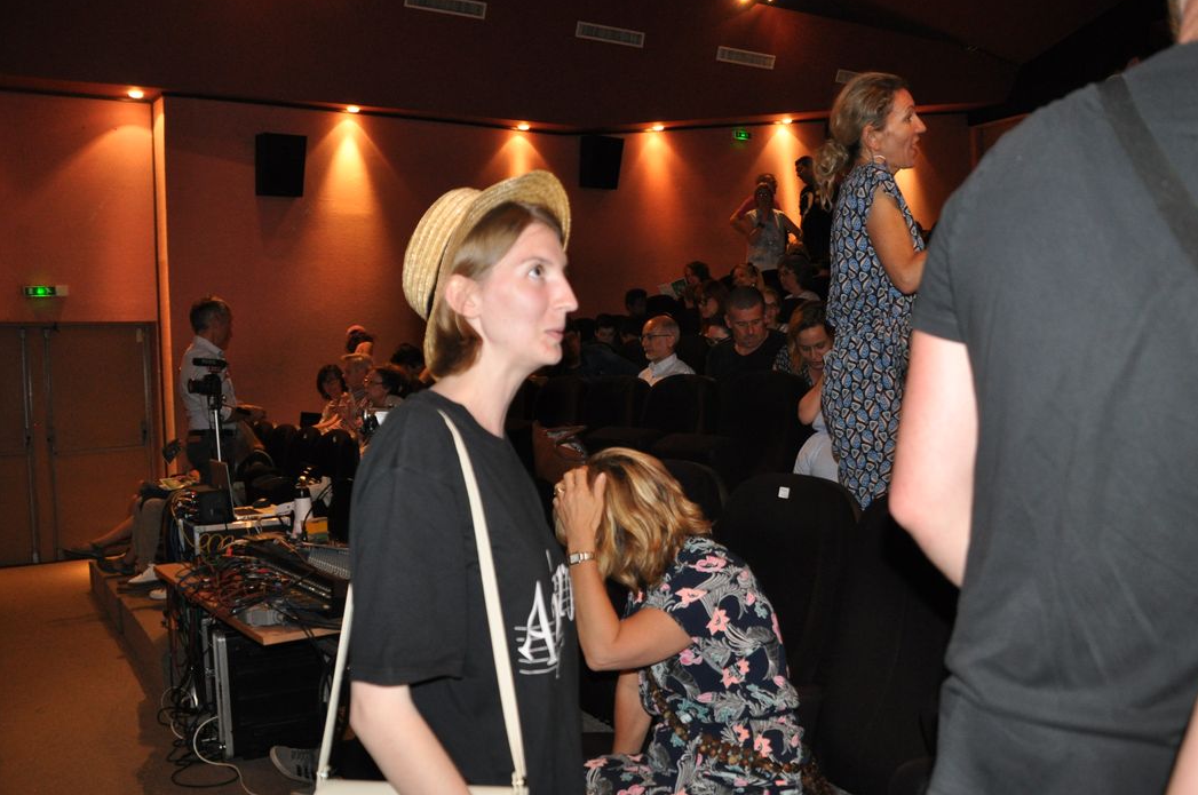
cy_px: 421
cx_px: 638
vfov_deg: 39.8
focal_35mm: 33
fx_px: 1097
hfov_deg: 57.2
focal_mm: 18
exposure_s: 1/60
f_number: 3.5
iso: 800
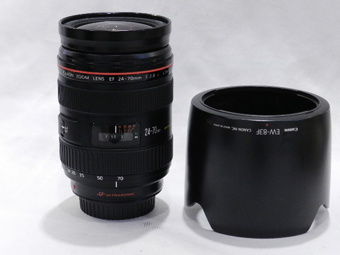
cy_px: 128
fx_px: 825
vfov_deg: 17.6
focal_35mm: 84
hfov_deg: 23.3
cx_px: 170
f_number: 4.4
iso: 800
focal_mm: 14.9
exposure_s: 1/50
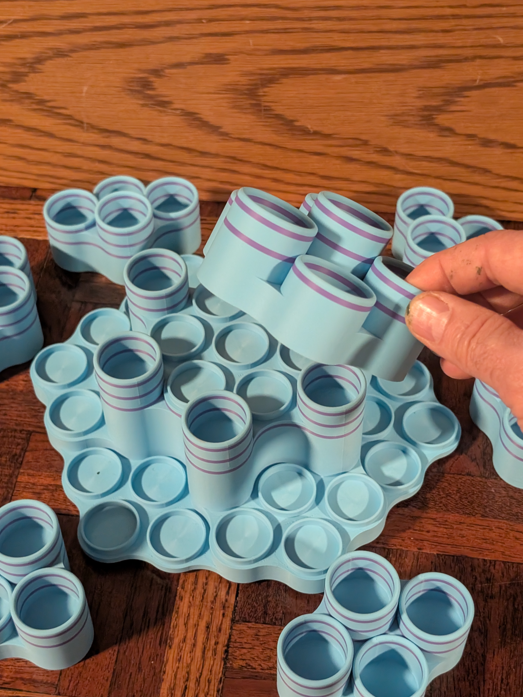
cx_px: 265
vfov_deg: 38.2
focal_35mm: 50
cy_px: 352
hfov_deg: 29.1
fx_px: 1007
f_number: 1.68
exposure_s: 1/60
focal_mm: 6.9
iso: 1121
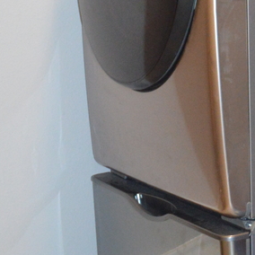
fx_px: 1092
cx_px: 412
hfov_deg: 12.5
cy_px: -138
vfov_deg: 12.6
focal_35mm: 131
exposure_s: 1/60
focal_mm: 18
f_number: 3.5
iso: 1400
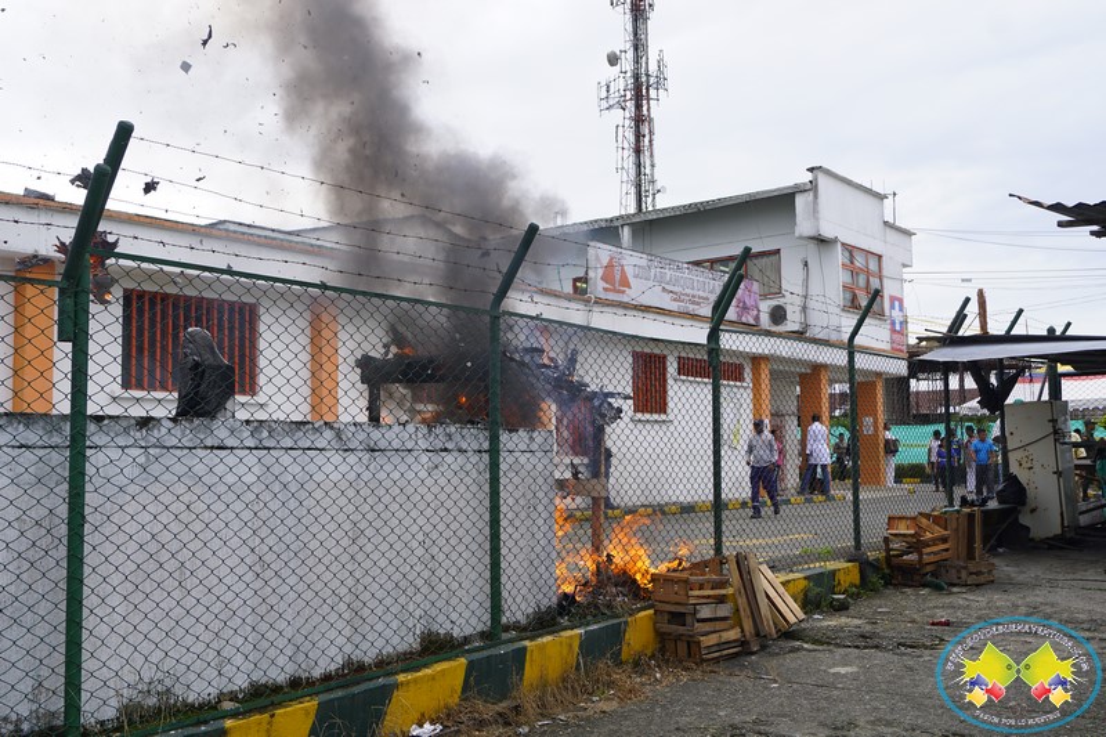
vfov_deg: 36.9
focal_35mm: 36
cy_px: 368
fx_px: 1106
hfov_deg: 53.1
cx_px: 553
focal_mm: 24
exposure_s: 1/250
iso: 100
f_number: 5.6
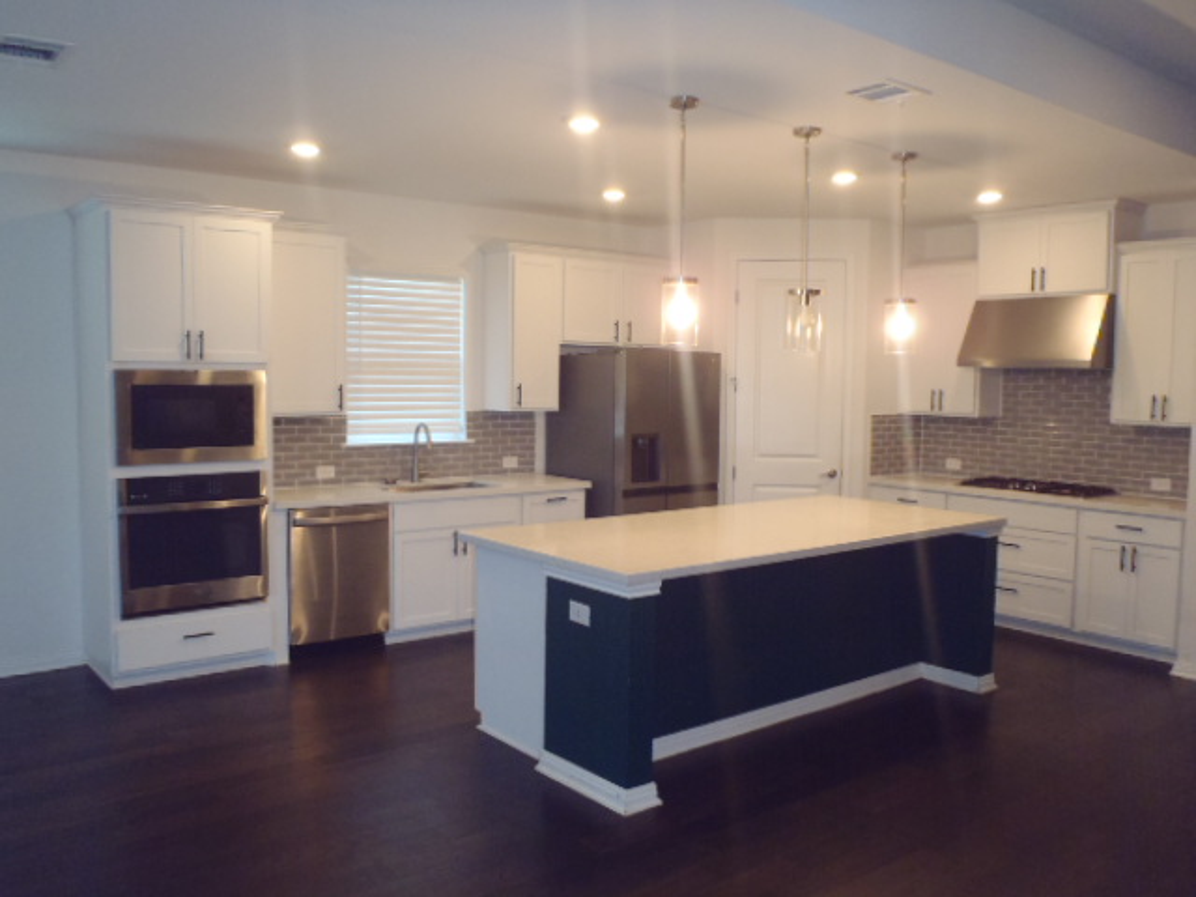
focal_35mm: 28
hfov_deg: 63.4
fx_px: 967
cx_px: 598
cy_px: 448
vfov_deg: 49.7
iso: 250
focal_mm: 5
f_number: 3.9
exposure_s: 1/30
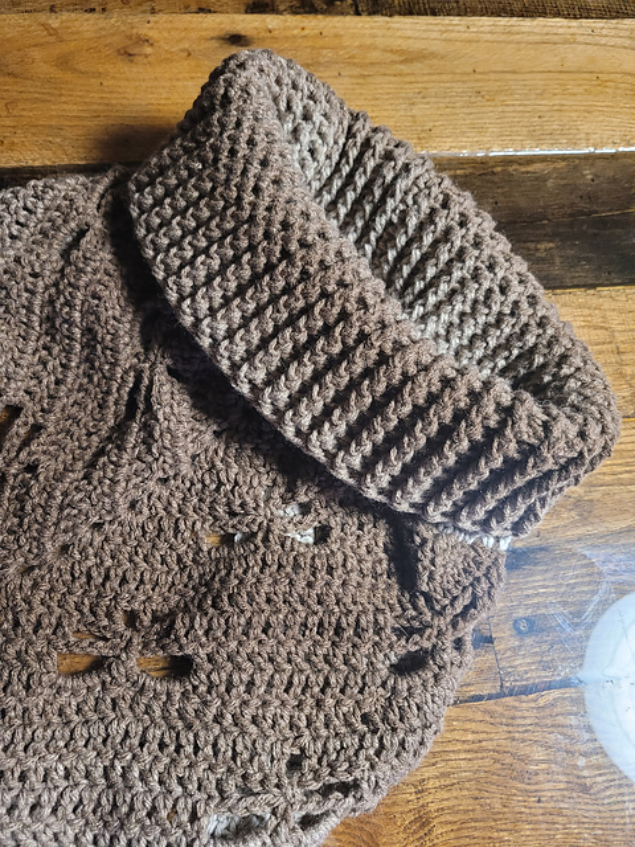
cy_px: 424
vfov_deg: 67.3
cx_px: 318
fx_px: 636
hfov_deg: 53.1
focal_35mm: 26
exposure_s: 1/40
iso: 640
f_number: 1.8
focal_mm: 5.4
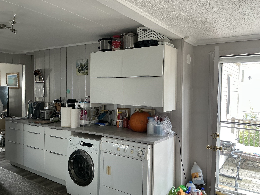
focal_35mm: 28
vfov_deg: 49.7
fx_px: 210
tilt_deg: -2.5
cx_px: 130
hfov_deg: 63.4
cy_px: 98
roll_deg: -0.3
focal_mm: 3
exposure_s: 1/60
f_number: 1.8
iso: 64
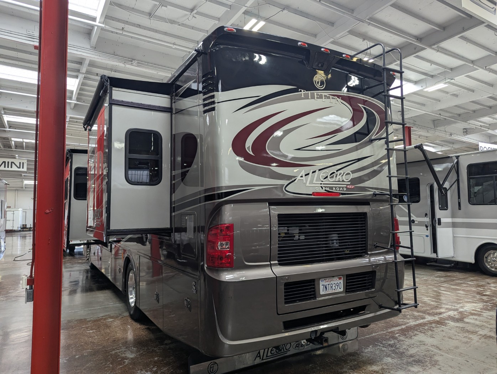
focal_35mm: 24
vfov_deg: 56.9
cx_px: 248
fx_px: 345
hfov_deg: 71.5
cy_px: 187
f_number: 1.85
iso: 271
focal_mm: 6.81
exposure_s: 1/382
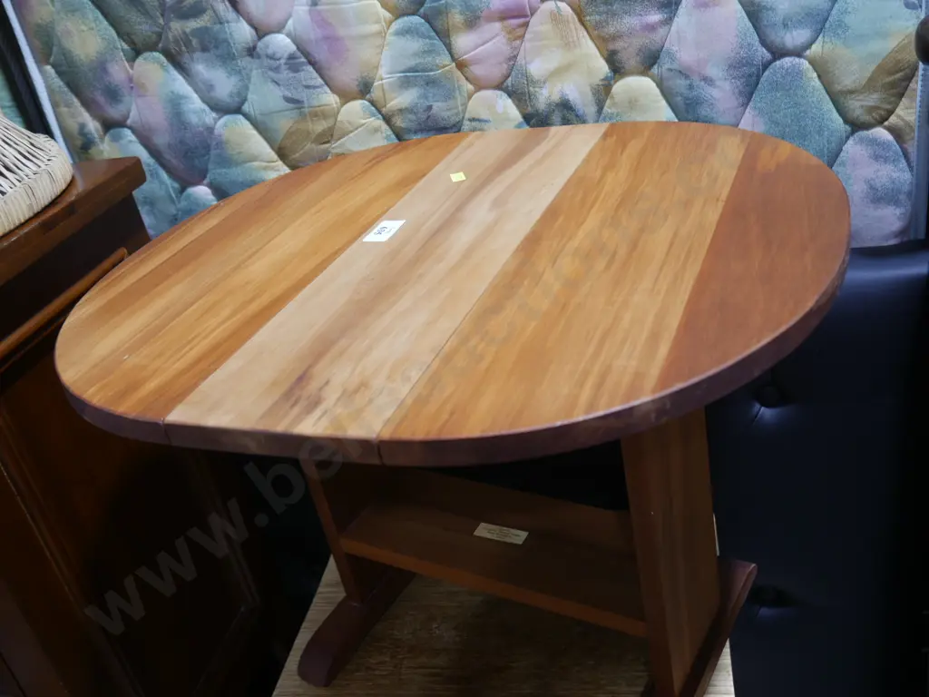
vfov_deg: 39.7
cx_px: 464
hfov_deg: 51.4
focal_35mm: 36
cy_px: 348
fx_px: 966
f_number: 4
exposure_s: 1/60
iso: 320
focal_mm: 18
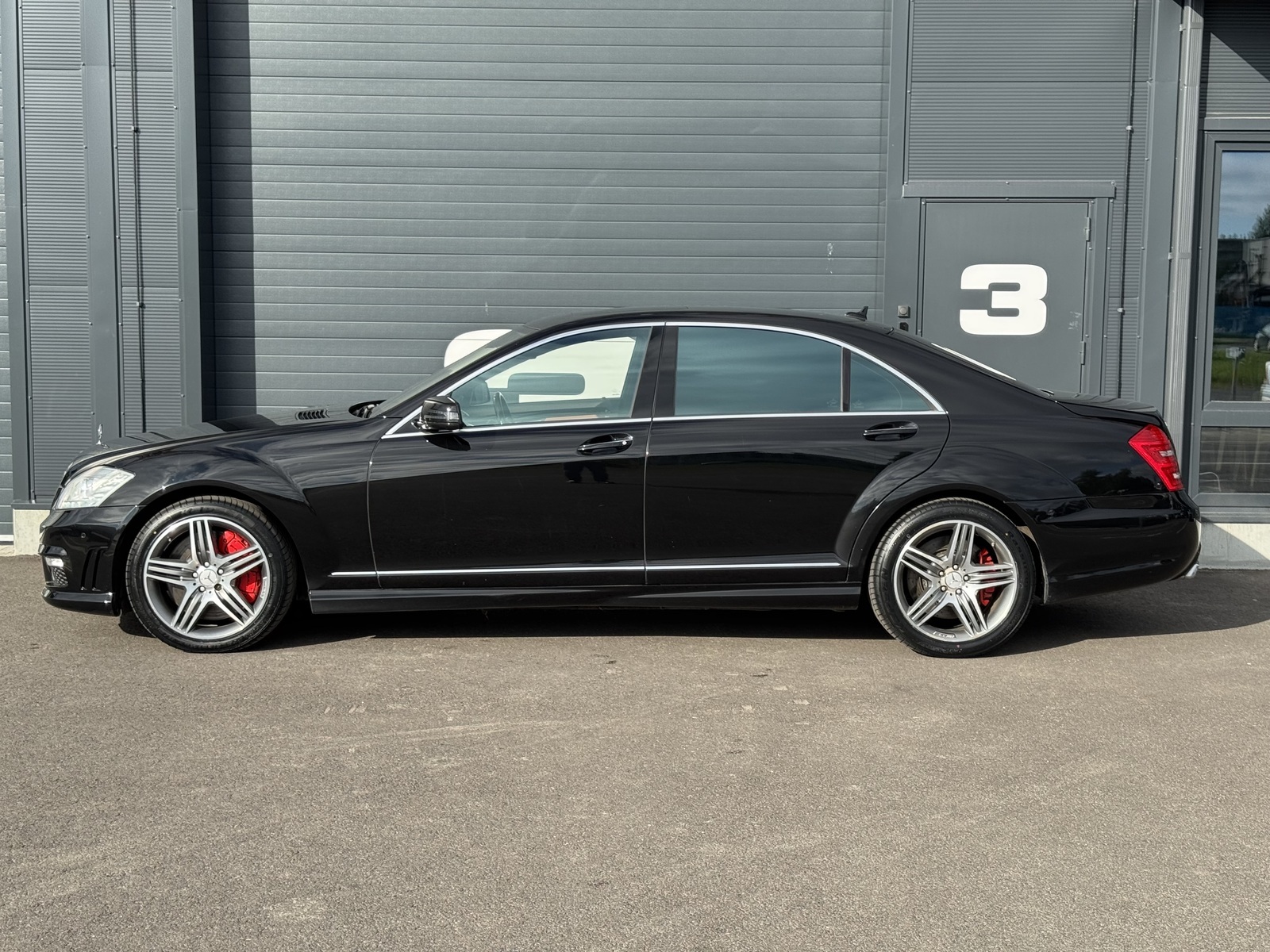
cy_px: 476
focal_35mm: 48
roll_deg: -0.6
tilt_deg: -5.4
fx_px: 1761
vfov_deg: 30.3
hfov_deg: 39.7
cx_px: 635
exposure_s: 1/2331
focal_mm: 6.76
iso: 64
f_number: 1.78
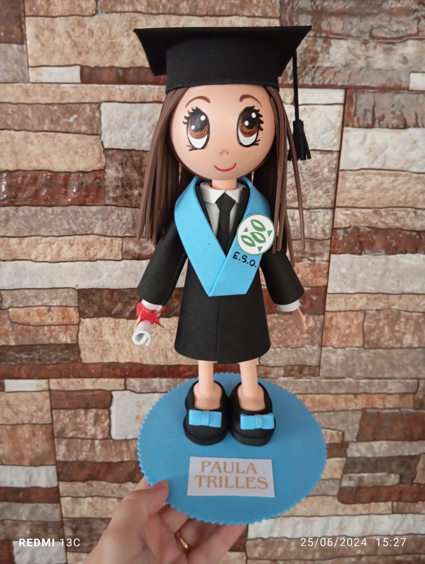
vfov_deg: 63.4
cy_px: 282
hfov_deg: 49.9
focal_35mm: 28
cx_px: 212
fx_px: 457
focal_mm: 4.22
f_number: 1.8
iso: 3048
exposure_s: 1/20
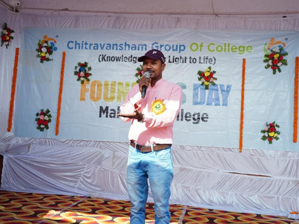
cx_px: 154
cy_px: 111
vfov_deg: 35.1
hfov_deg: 45.8
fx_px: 354
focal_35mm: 41
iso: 250
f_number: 6.3
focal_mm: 37
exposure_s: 1/160
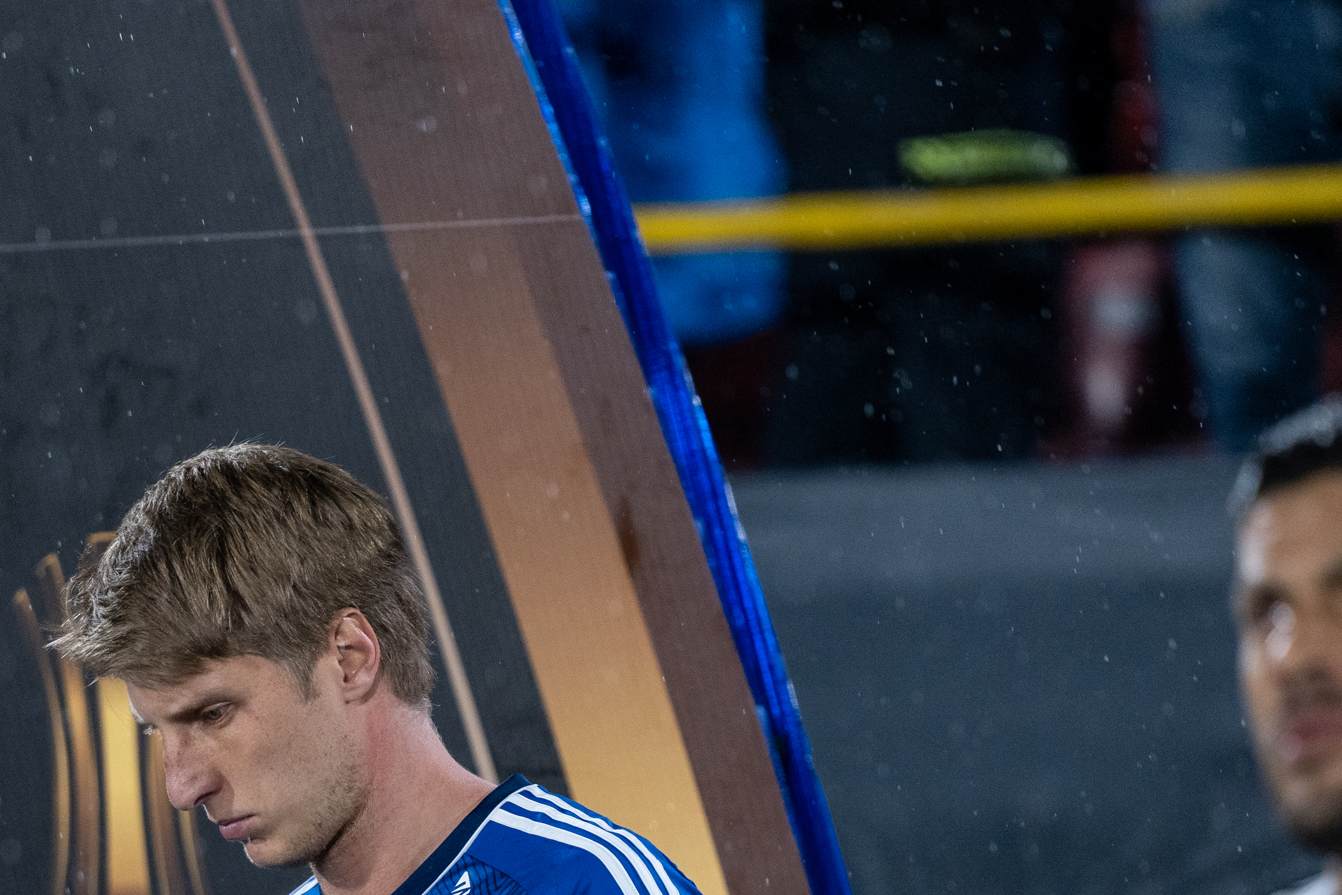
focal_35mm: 441
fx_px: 16439
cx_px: 424
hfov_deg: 4.7
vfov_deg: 3.1
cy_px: 883
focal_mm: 200
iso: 2000
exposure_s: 1/1600
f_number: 2.8
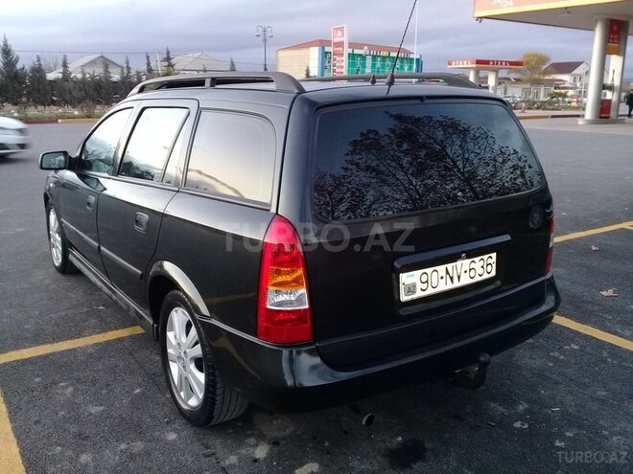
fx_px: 567
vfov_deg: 45.4
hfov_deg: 58.4
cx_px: 316
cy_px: 237
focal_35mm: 31
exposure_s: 1/33
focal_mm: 3.3
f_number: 2.2
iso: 125
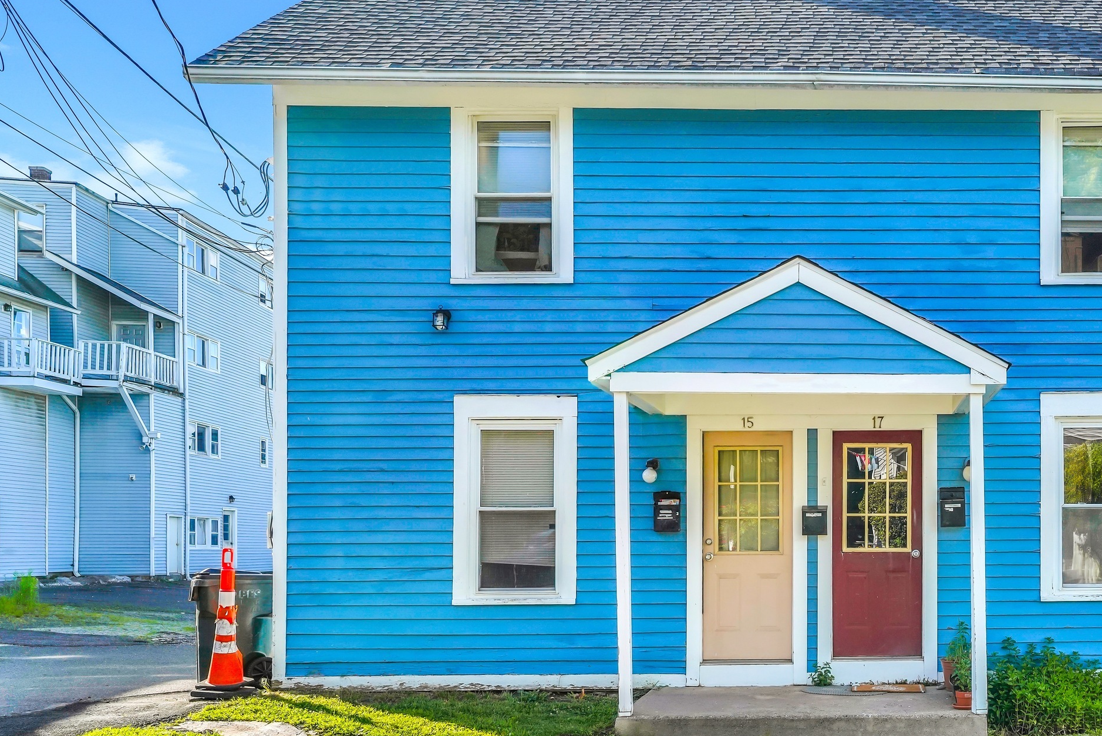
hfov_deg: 49.5
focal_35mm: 36
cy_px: 539
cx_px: 889
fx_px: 1112
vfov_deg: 35.9
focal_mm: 22.2
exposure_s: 1/500
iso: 500
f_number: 5
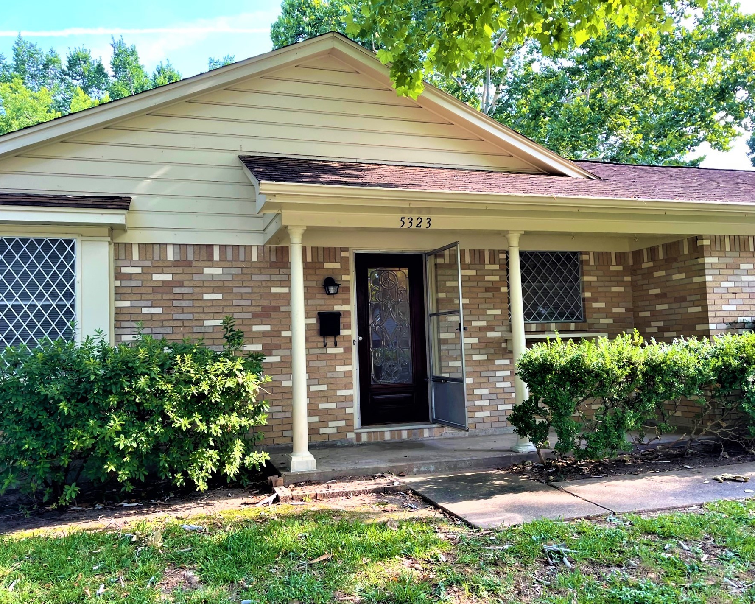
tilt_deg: +5.6
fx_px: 626
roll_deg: +0.9
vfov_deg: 51.5
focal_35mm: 28
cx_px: 363
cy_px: 304
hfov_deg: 62.2
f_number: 1.6
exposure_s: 1/221
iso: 40
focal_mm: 5.1
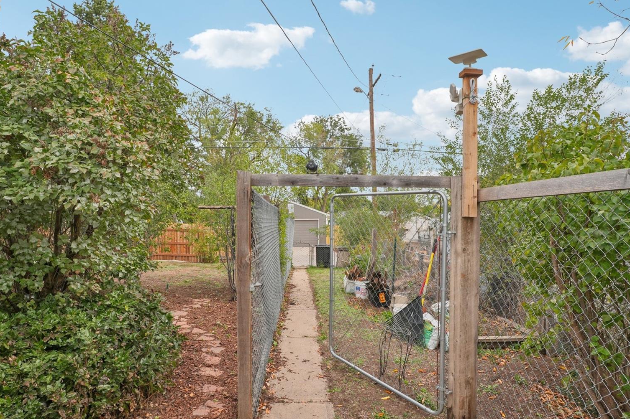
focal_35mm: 18
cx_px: 306
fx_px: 307
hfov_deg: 91.5
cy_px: 216
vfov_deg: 68.7
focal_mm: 11
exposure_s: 1/125
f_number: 8
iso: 100
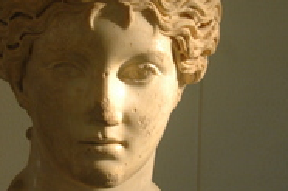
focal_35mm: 110
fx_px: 879
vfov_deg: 12.4
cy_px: 102
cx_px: 102
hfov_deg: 18.6
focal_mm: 31
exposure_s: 1/13
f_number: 4.2
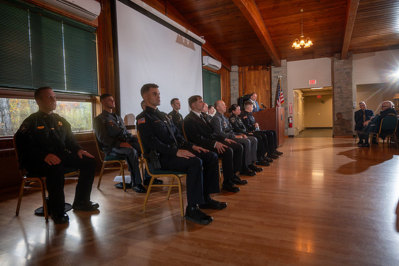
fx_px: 266
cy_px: 133
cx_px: 200
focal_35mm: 24
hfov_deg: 73.8
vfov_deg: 53.1
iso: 1000
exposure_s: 1/200
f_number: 4
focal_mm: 24
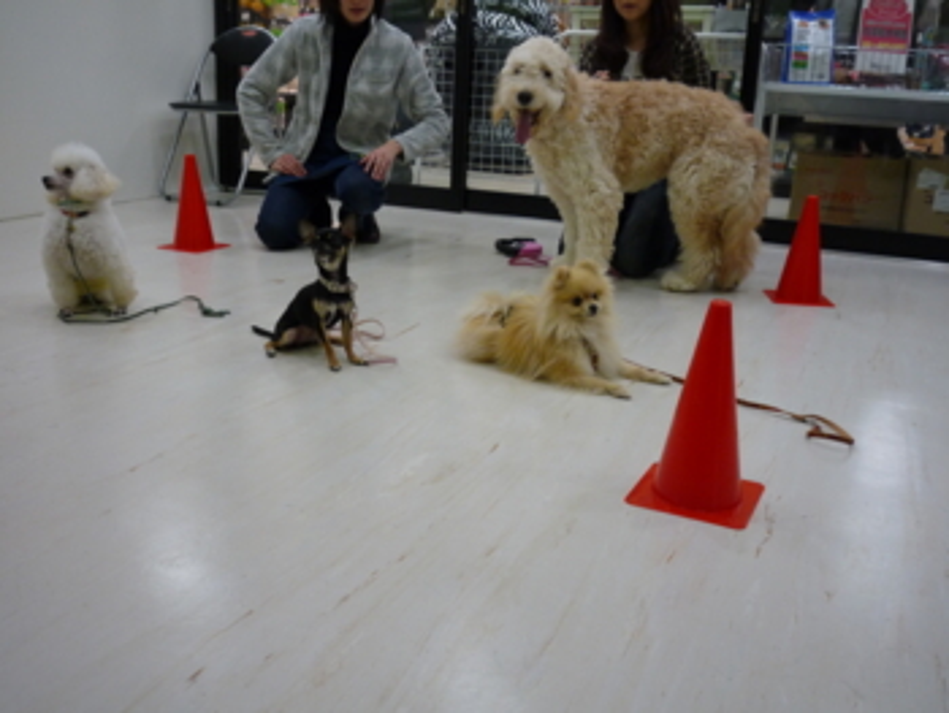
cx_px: 474
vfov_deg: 39.7
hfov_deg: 51.3
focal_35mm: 36
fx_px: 988
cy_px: 356
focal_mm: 6.3
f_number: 3.8
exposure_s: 1/40
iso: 200
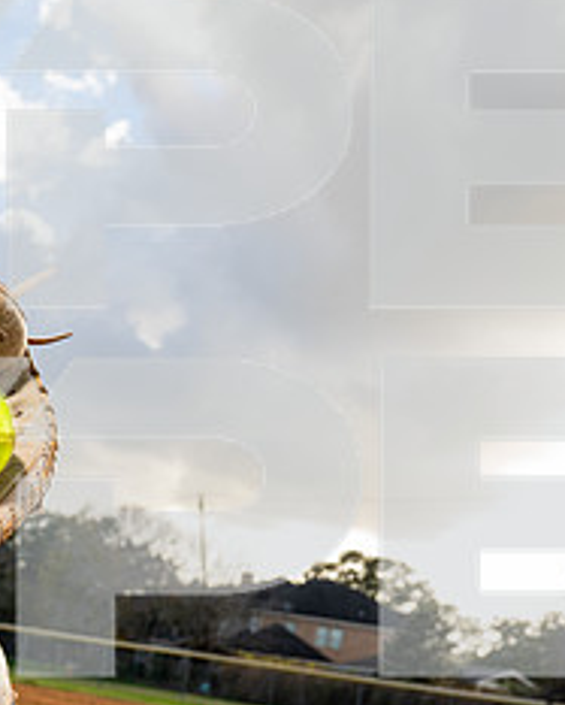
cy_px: 519
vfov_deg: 26.8
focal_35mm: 70
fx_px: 1460
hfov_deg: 20.9
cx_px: -42
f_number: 5
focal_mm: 30
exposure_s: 1/250
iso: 100
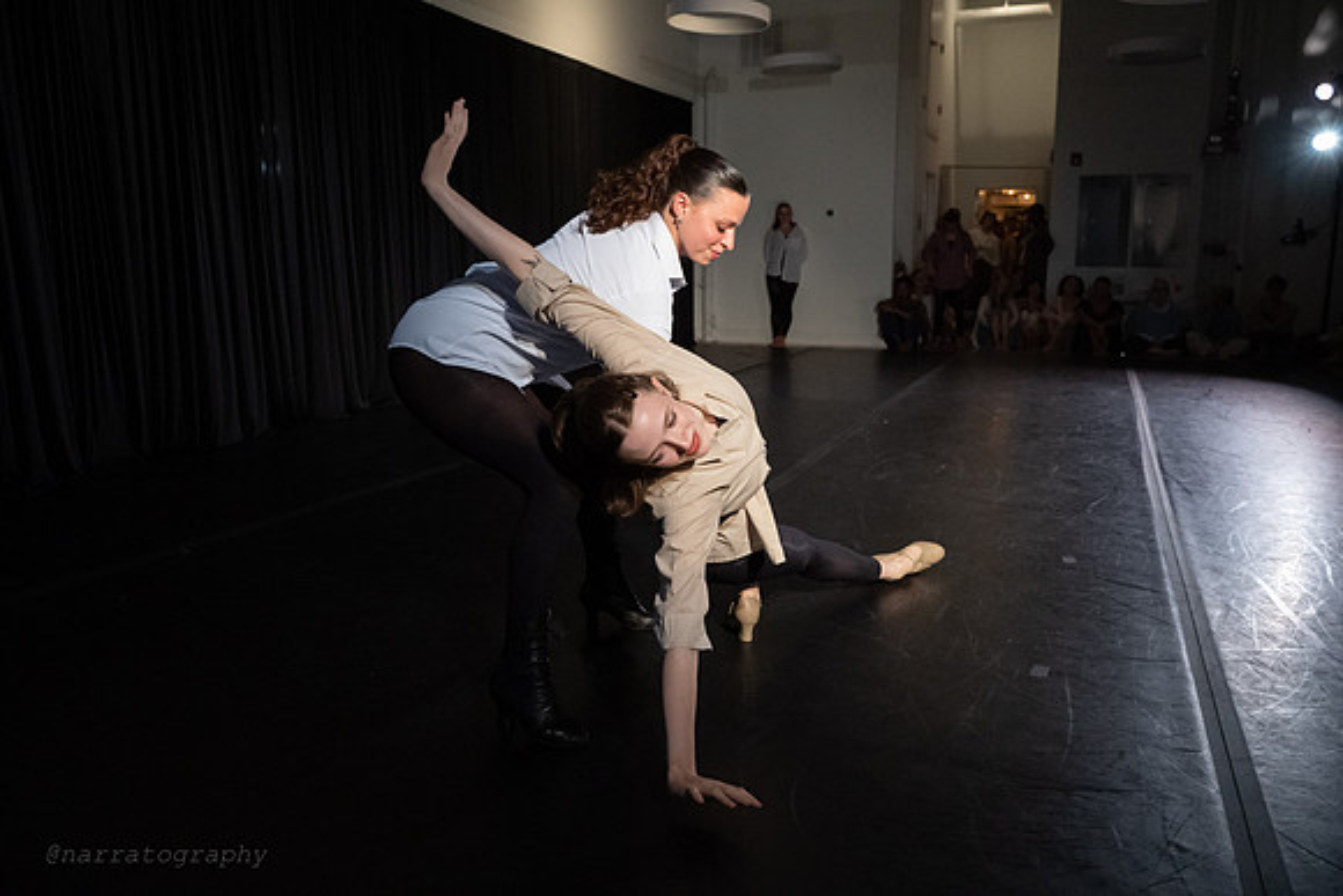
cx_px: 690
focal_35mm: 29
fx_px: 1095
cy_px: 431
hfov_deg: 63.0
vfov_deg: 44.5
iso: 6400
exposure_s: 1/400
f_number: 4.5
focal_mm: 28
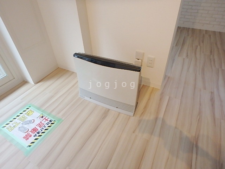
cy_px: 84
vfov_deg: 63.4
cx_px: 112
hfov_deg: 79.0
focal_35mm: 21
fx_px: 136
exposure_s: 1/50
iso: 200
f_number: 3.5
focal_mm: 3.7
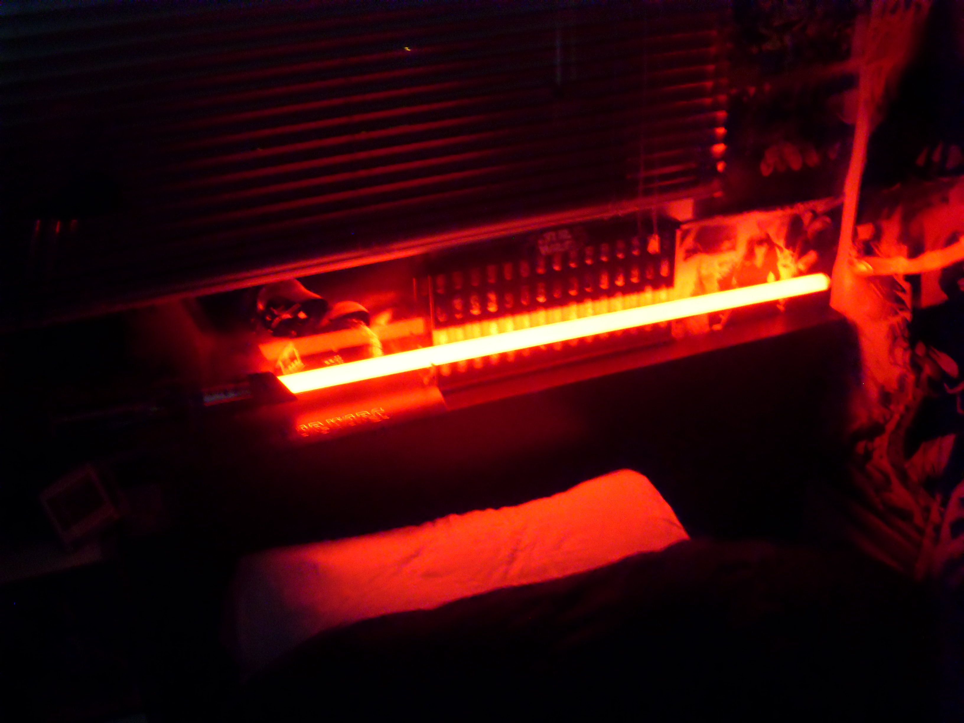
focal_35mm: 37
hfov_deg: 50.1
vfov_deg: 38.7
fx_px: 1030
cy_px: 362
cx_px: 482
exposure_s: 1/2
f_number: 2.8
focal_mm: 6.3
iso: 200
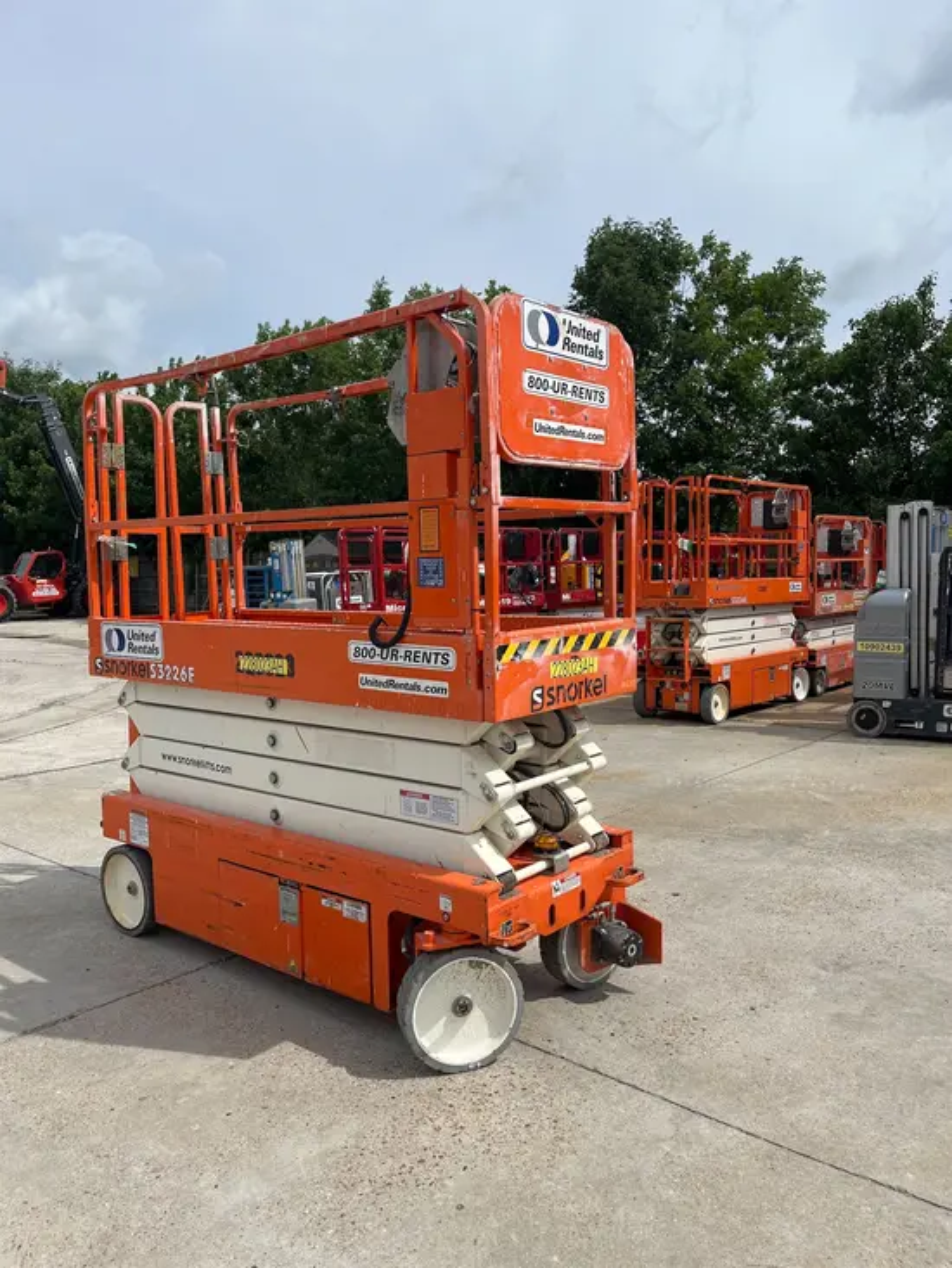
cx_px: 476
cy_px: 634
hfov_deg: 53.1
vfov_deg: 67.3
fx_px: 953
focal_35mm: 26
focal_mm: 5.1
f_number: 1.6
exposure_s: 1/6173
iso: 50
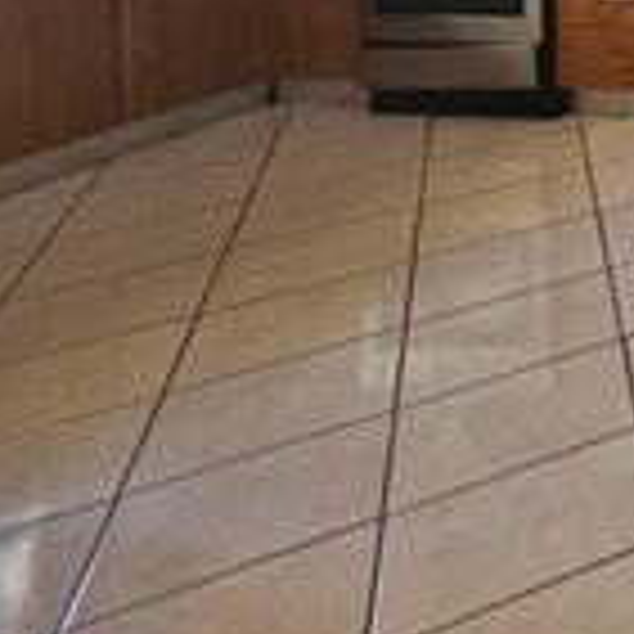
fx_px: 1078
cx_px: 1425
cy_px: -346
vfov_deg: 24.5
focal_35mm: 52
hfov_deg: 16.6
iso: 200
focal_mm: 2.2
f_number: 2.2
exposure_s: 1/50
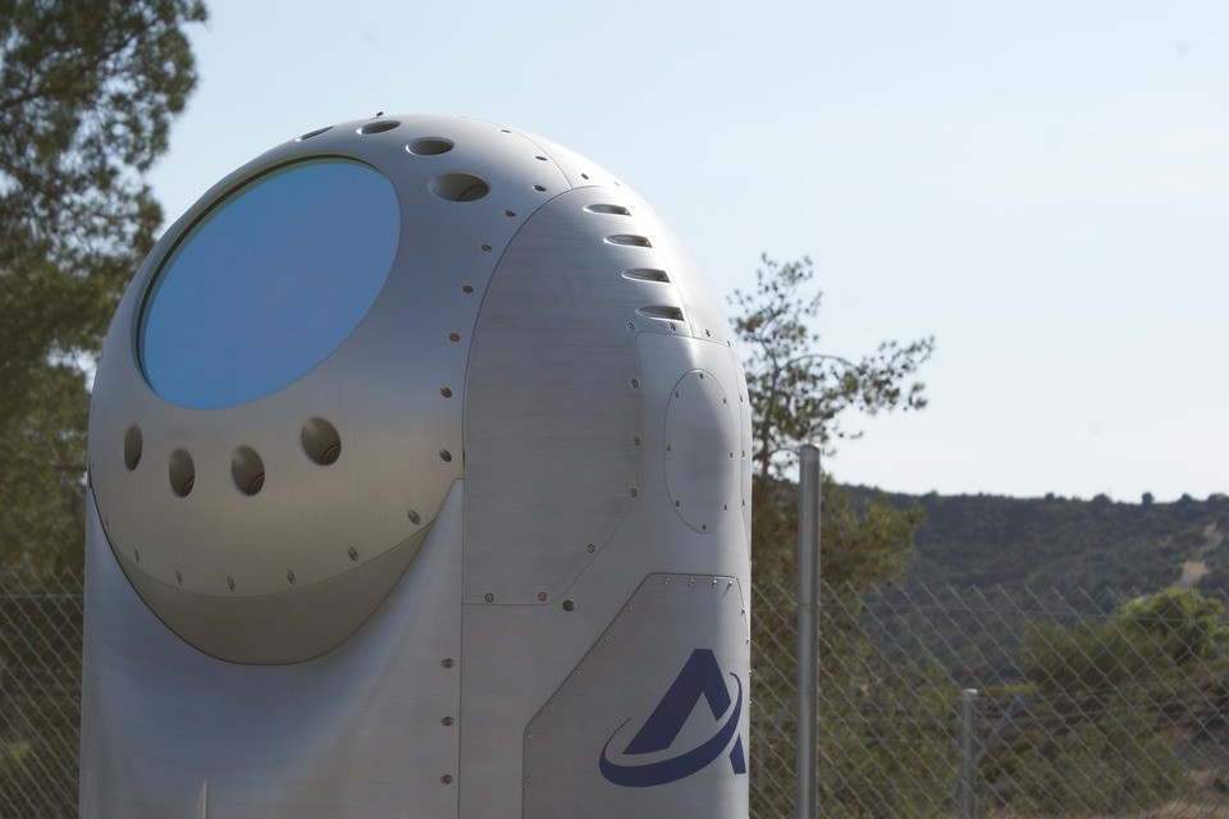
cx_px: 614
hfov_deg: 22.6
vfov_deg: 15.2
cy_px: 410
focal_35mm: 90
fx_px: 3072
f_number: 13
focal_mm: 60
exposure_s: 1/160
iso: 100
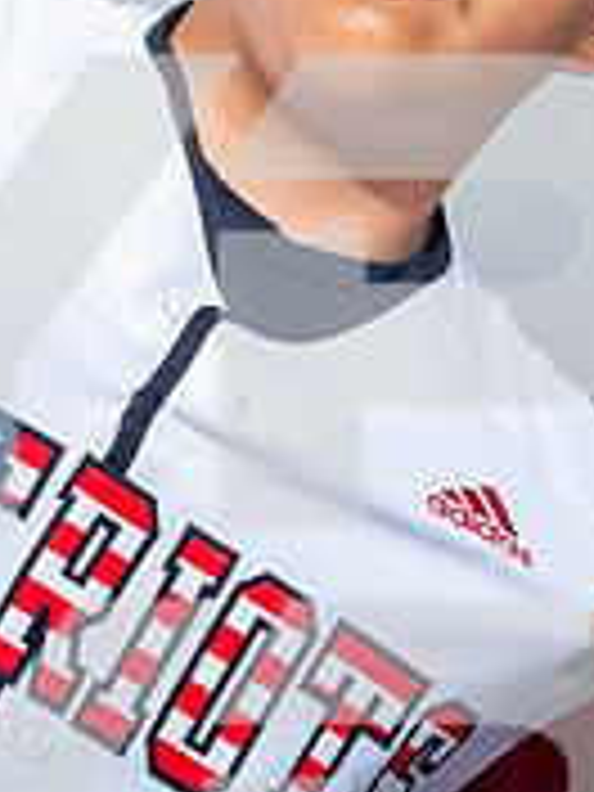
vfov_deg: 11.6
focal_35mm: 171
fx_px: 3912
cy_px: 295
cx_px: 130
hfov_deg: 8.7
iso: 320
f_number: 8
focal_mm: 54
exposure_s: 1/125
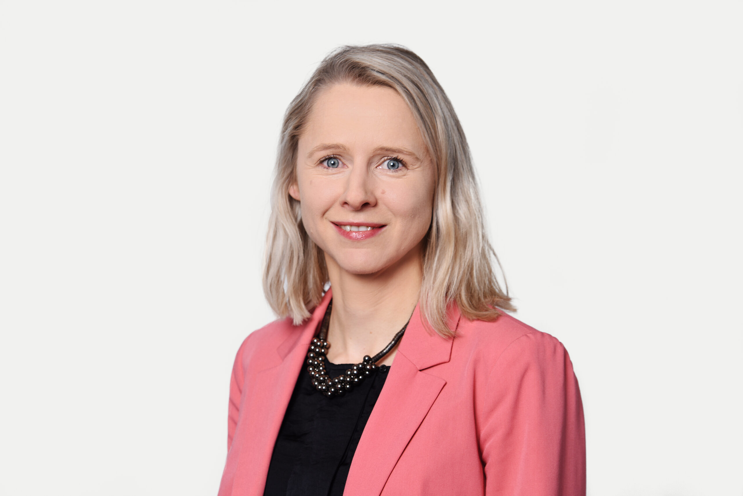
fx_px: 2581
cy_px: 248
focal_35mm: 125
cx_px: 372
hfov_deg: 16.4
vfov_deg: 11.0
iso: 200
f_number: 5.6
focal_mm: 125
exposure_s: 1/100
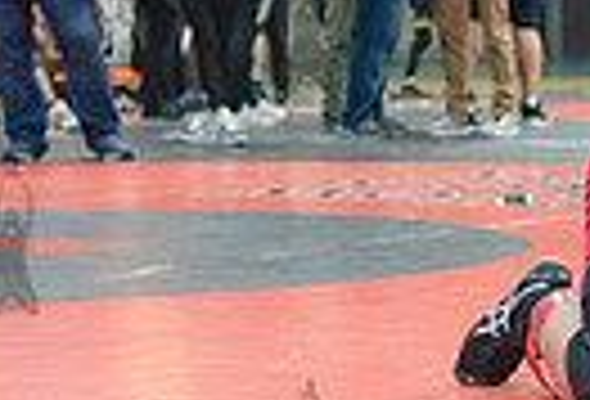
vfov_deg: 8.0
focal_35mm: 174
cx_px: 730
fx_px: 2868
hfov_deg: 11.5
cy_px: 218
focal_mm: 35
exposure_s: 1/320
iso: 4000
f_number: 3.2
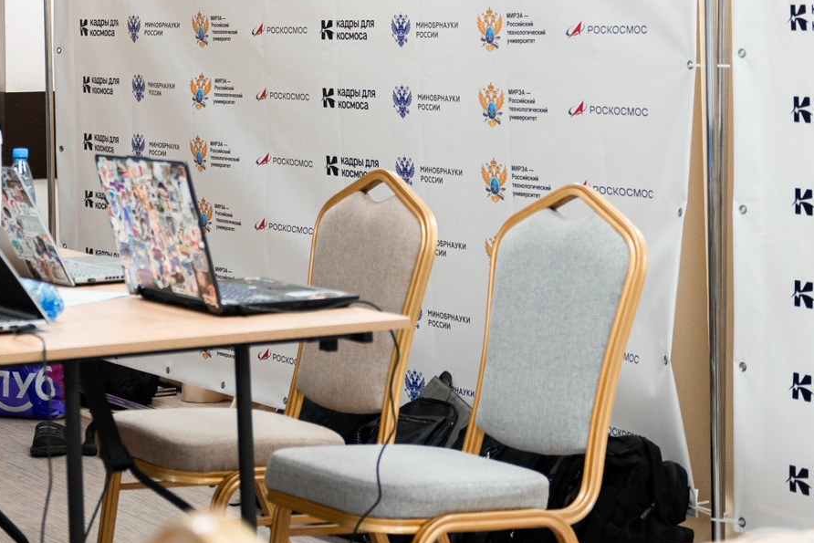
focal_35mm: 99
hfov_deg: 20.3
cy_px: -42
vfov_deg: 13.6
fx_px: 2239
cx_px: 132
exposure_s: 1/125
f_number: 2.8
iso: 640
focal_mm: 38.6
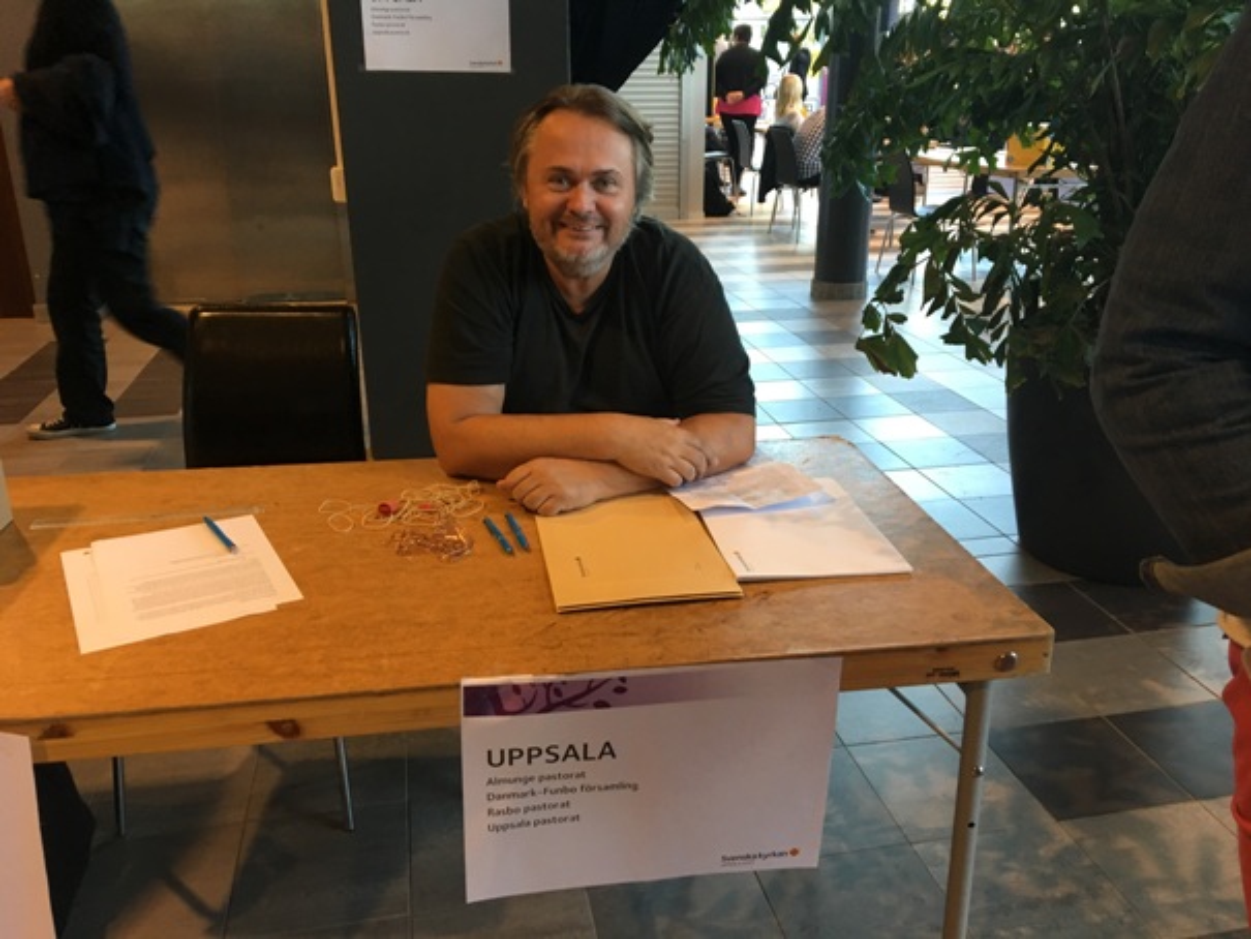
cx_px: 626
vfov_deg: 48.2
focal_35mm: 29
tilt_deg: -20.7
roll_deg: -0.2
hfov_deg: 61.6
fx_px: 1048
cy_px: 470
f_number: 2.2
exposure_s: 1/33
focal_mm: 4.15
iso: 125
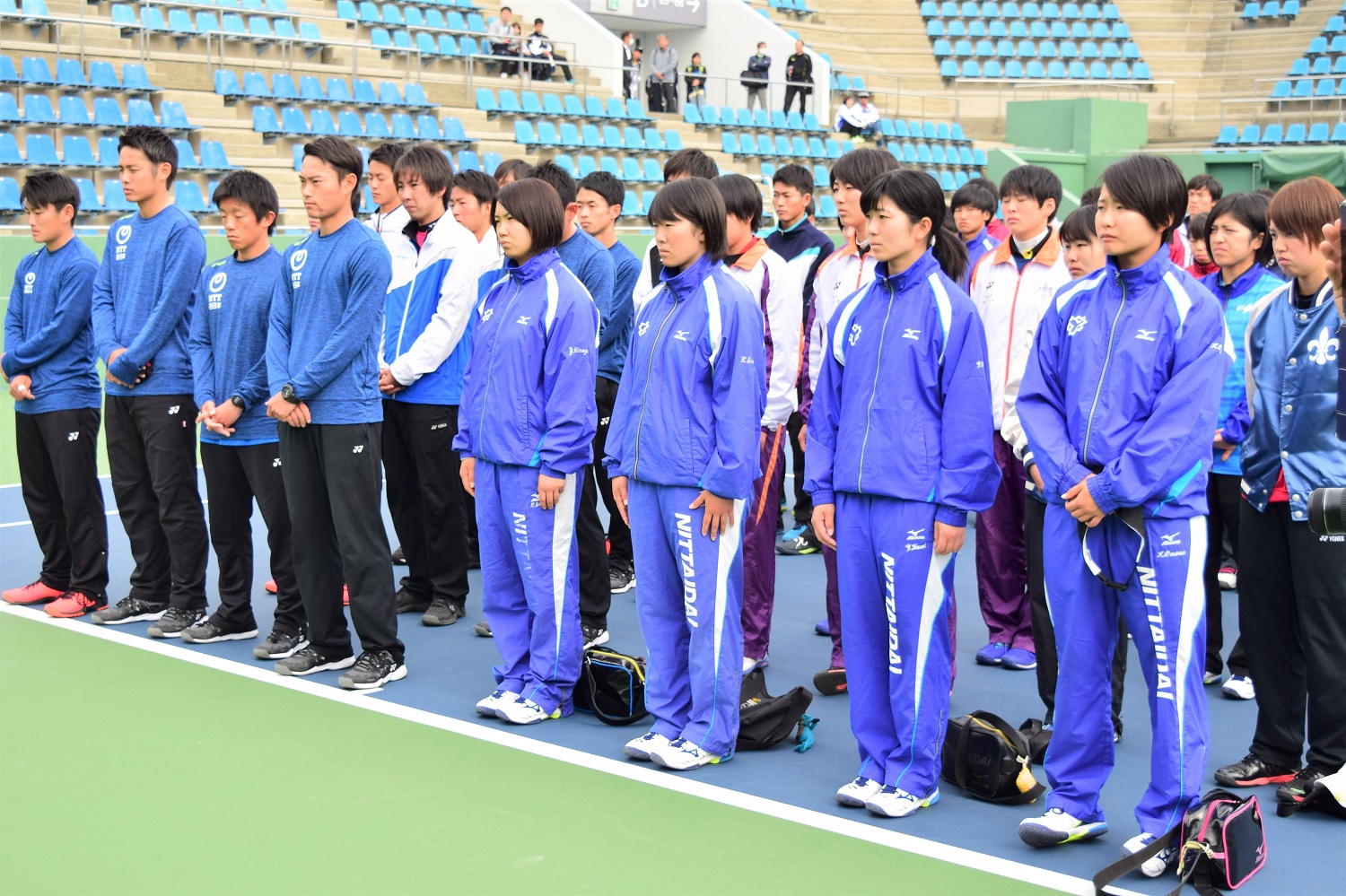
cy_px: 448
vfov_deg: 28.9
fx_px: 1738
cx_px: 673
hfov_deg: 42.3
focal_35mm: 46
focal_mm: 31
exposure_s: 1/320
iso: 100
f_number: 4.2
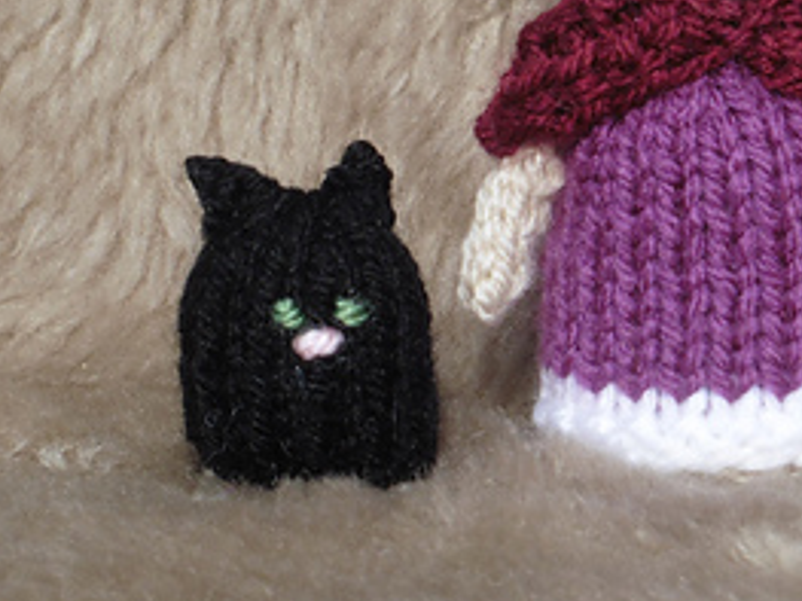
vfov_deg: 5.6
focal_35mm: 265
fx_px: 6137
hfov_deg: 7.5
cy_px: -61
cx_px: 558
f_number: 6.3
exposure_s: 1/320
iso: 100
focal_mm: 19.4
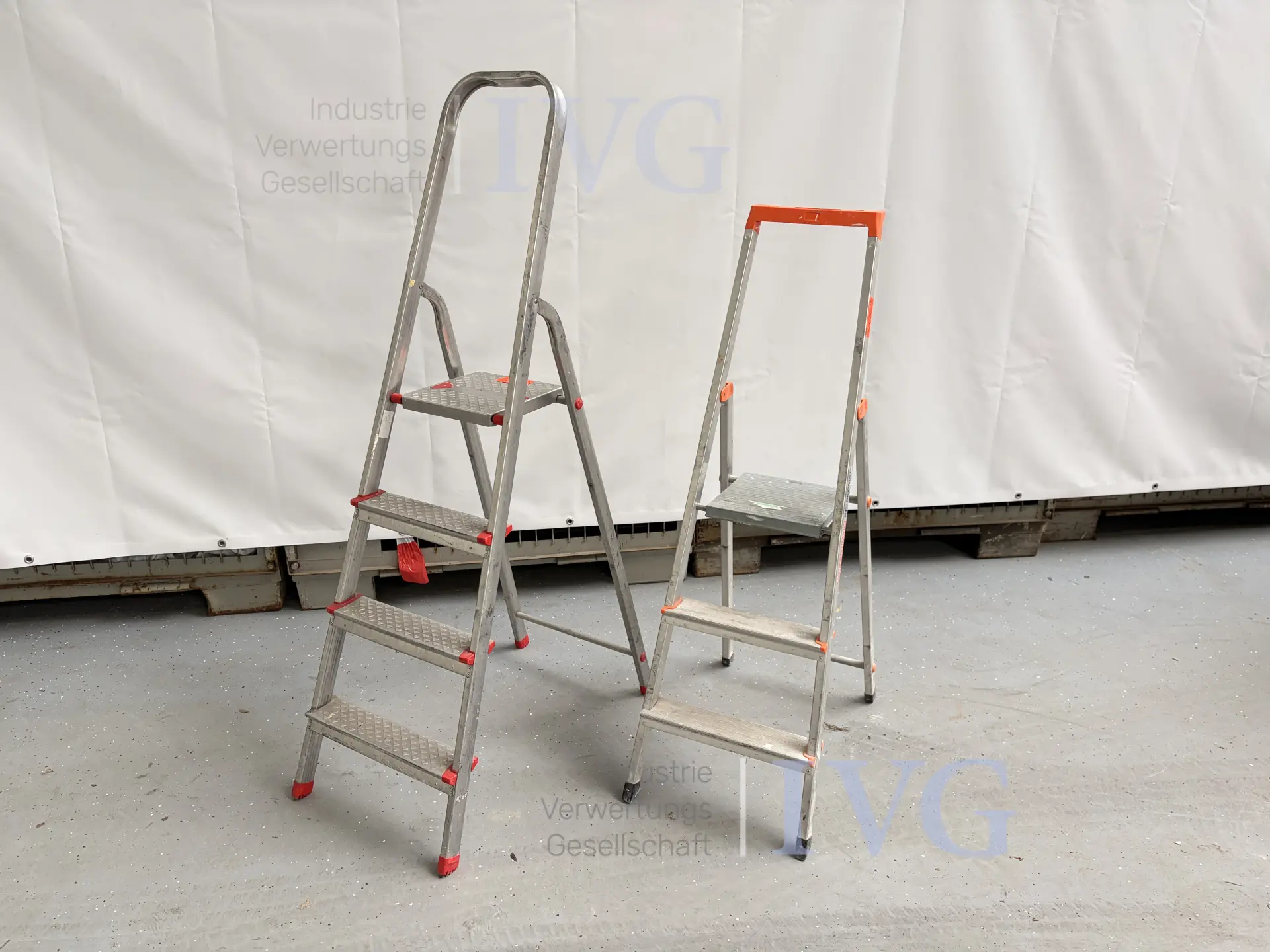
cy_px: 476
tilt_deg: -21.0
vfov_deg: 53.1
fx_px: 954
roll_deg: -0.4
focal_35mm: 26
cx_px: 635
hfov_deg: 67.3
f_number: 1.6
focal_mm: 5.96
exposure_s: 1/111
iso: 125
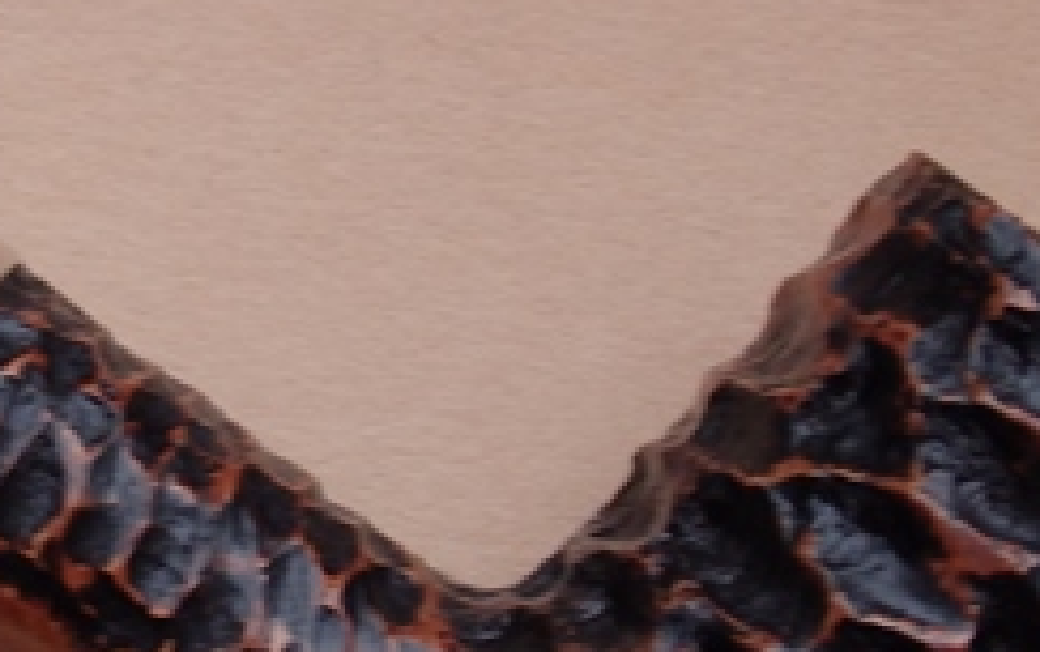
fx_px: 4823
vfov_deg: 7.7
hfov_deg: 12.2
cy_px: 379
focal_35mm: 170
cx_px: 4
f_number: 4
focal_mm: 8.9
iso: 125
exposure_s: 1/13
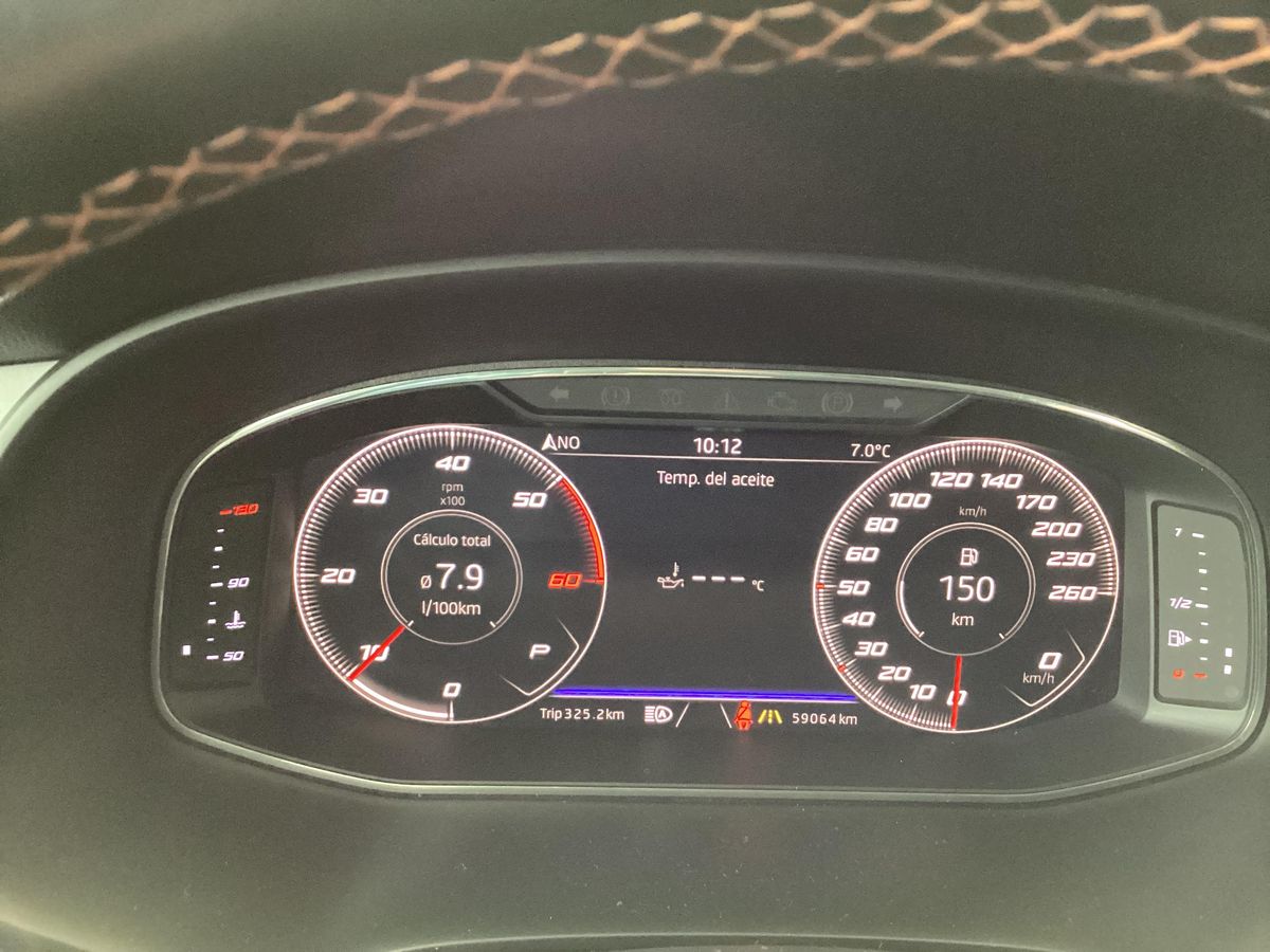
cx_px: 635
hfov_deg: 58.4
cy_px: 476
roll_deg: -2.6
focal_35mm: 31
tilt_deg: -14.2
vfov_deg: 45.4
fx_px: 1137
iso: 400
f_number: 2.4
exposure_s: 1/33
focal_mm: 3.3
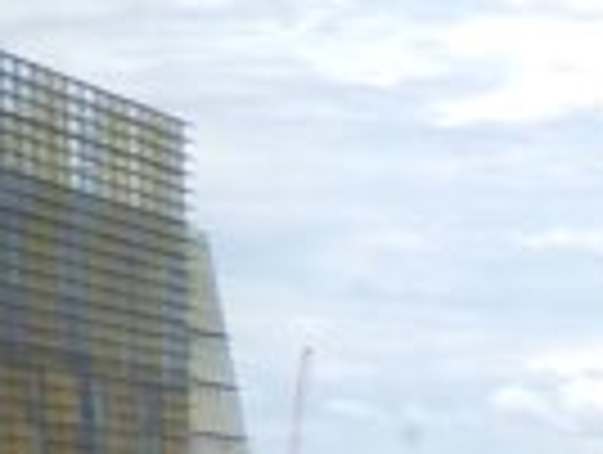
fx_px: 2600
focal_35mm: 149
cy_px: 1097
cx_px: 1746
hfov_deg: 10.2
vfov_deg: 9.0
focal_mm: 4.5
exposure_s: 1/400
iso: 125
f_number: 3.4
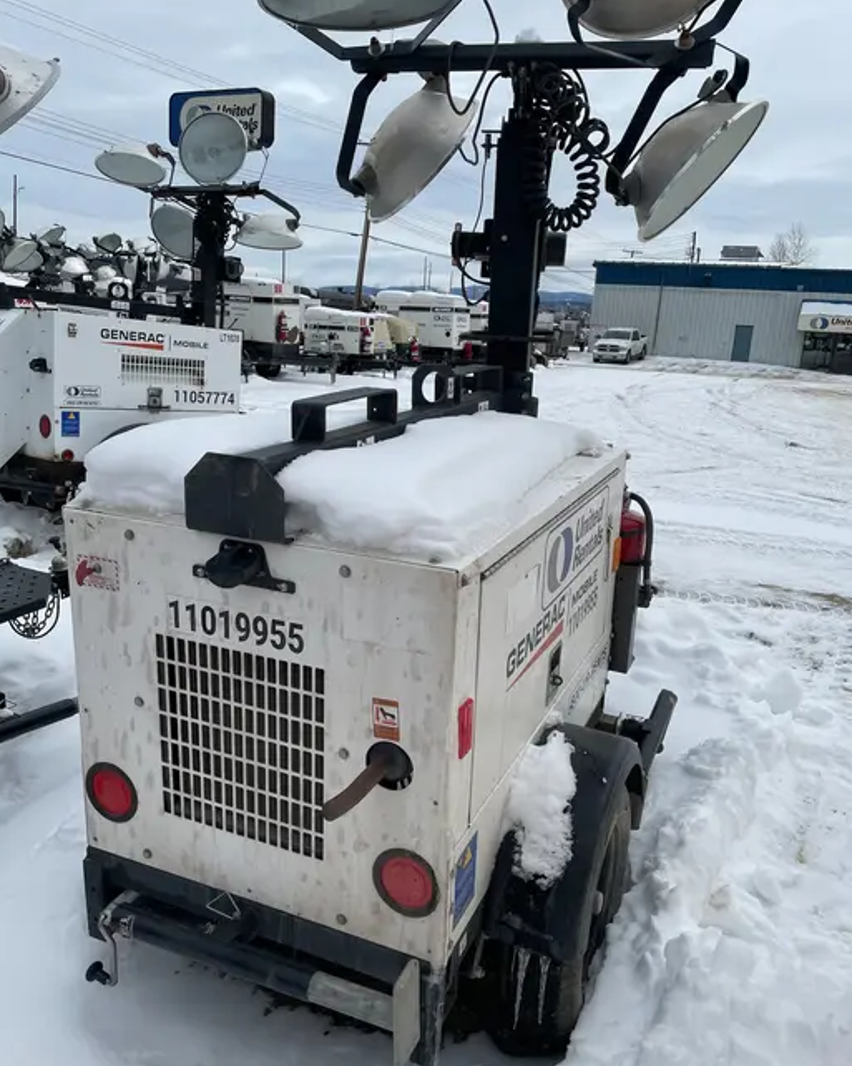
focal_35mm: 29
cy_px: 535
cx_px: 410
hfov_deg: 49.9
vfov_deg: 60.5
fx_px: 915
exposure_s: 1/3861
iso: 32
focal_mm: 4.2
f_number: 1.6
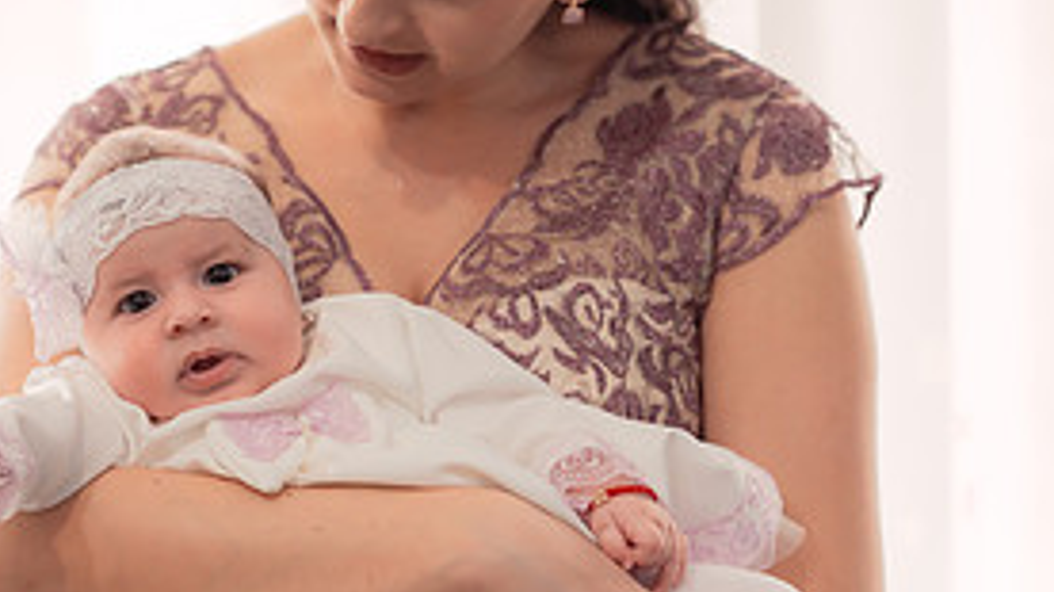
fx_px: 4051
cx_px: 567
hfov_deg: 14.8
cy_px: 447
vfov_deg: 8.3
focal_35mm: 145
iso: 1000
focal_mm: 85
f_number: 2.5
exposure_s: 1/250
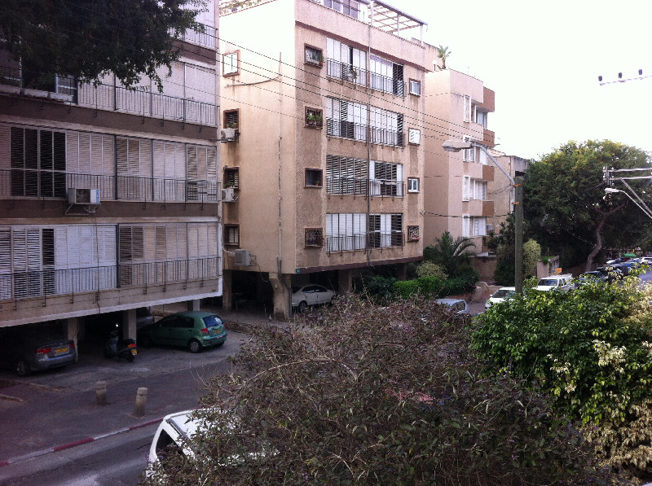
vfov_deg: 40.6
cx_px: 326
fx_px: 658
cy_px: 243
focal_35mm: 35
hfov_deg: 52.7
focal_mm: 3.85
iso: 80
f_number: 2.8
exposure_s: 1/287
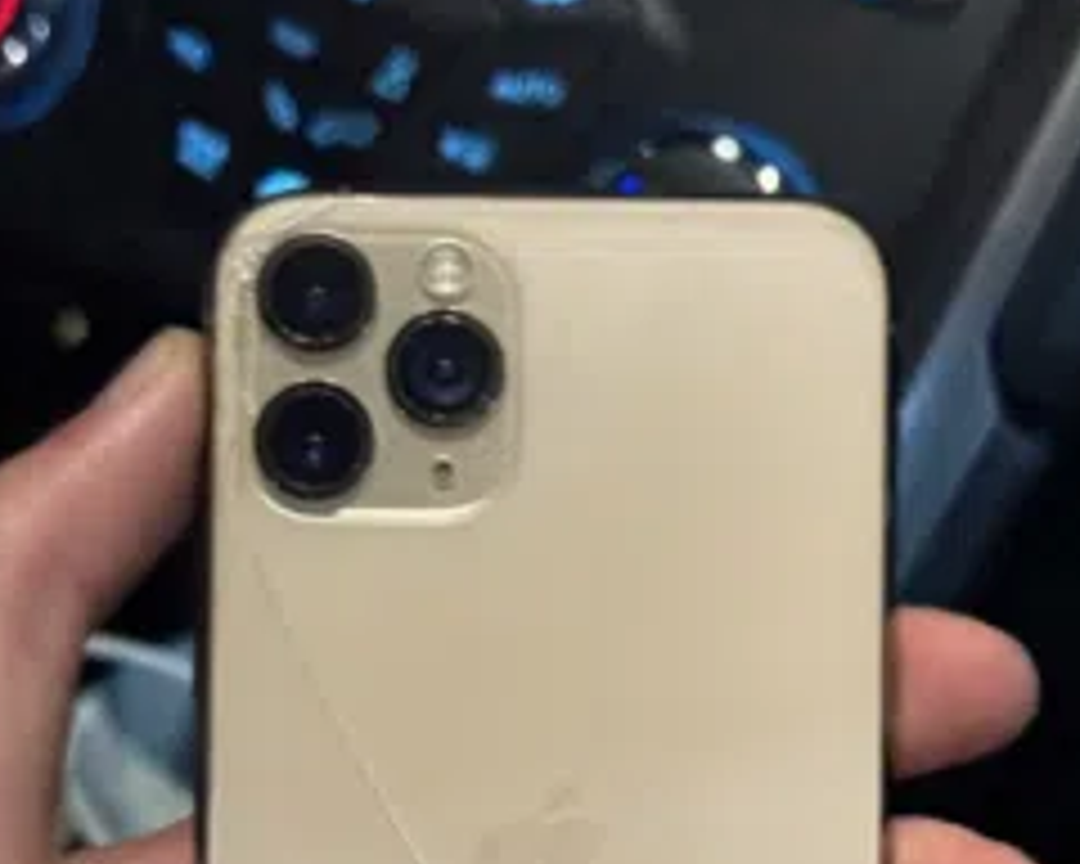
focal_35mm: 78
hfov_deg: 24.4
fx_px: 2493
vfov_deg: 19.2
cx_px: 544
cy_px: 806
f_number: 1.78
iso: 500
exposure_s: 1/33
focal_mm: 6.76
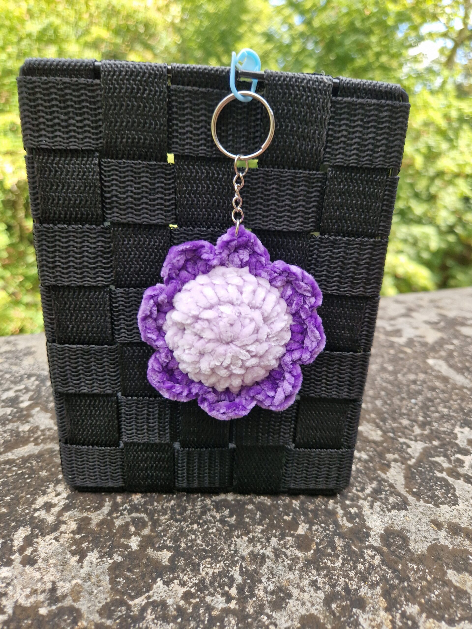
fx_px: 418
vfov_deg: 73.9
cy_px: 314
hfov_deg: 58.9
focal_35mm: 23
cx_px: 236
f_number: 1.8
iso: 50
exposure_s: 1/180
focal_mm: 5.4
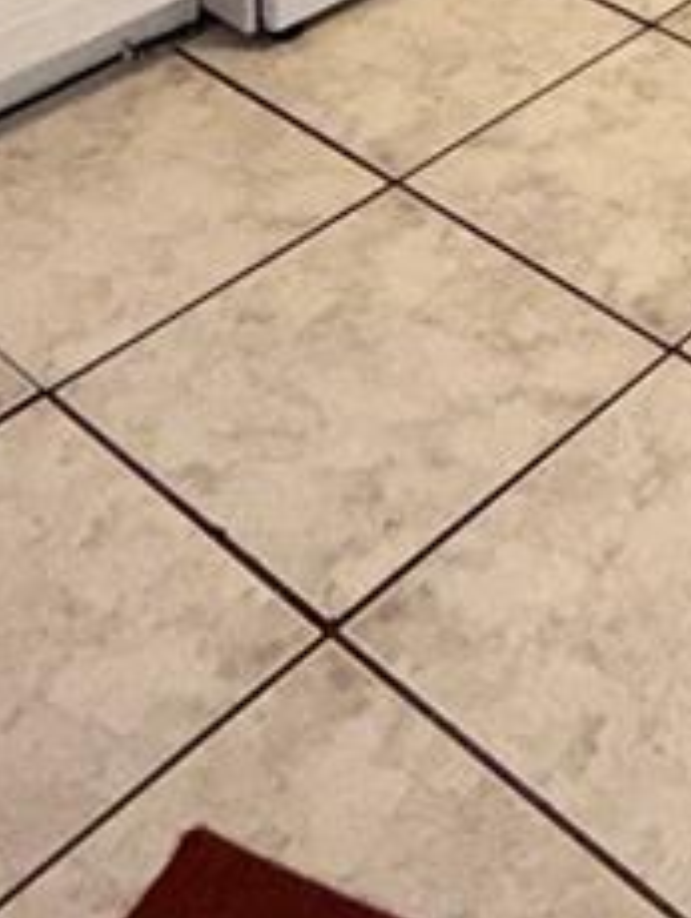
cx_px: 919
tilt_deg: -12.1
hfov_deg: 18.7
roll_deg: -3.7
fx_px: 1939
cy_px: -639
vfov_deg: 20.5
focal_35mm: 73
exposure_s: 1/60
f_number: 2.2
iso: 160
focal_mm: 2.22
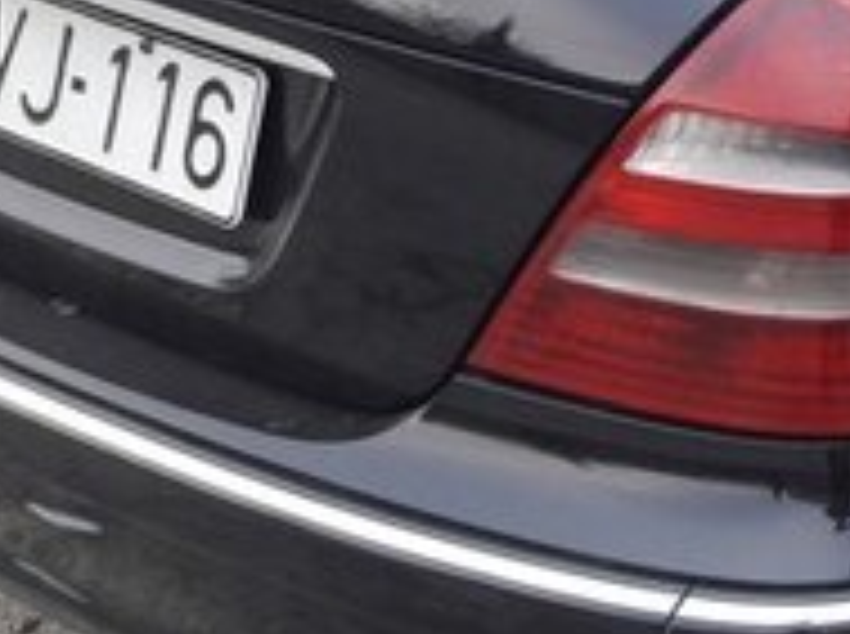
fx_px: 2402
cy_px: -2
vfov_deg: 14.8
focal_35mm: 98
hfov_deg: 17.8
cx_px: 1304
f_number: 1.9
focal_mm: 3.7
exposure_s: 1/50
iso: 40
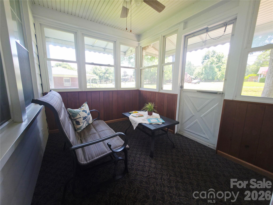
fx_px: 103
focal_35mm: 13
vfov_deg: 89.9
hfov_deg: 106.2
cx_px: 136
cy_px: 102
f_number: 1.9
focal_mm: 2.2
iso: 32
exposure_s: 1/60.2
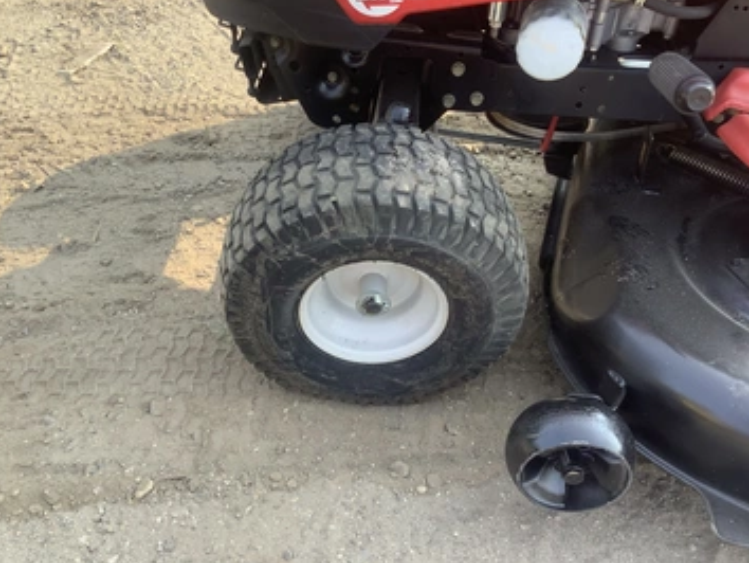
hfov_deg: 52.5
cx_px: 345
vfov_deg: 40.7
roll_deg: -1.4
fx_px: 758
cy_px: 290
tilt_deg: -42.1
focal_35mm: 35
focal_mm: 3.3
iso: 25
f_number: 2.4
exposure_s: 1/120
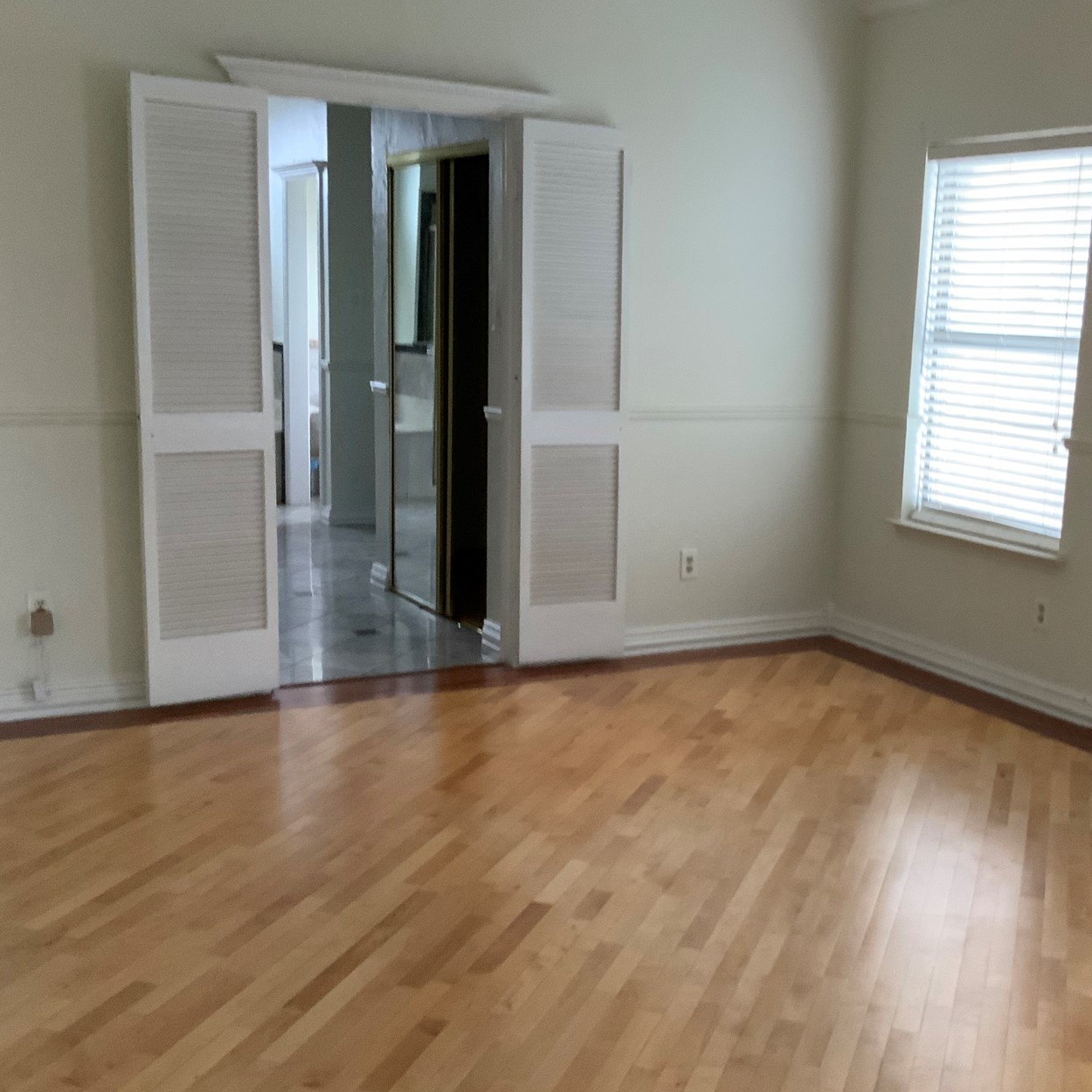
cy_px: 592
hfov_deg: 39.6
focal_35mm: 42
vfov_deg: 40.0
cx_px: 714
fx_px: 1499
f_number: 1.8
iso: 250
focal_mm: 3
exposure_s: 1/40
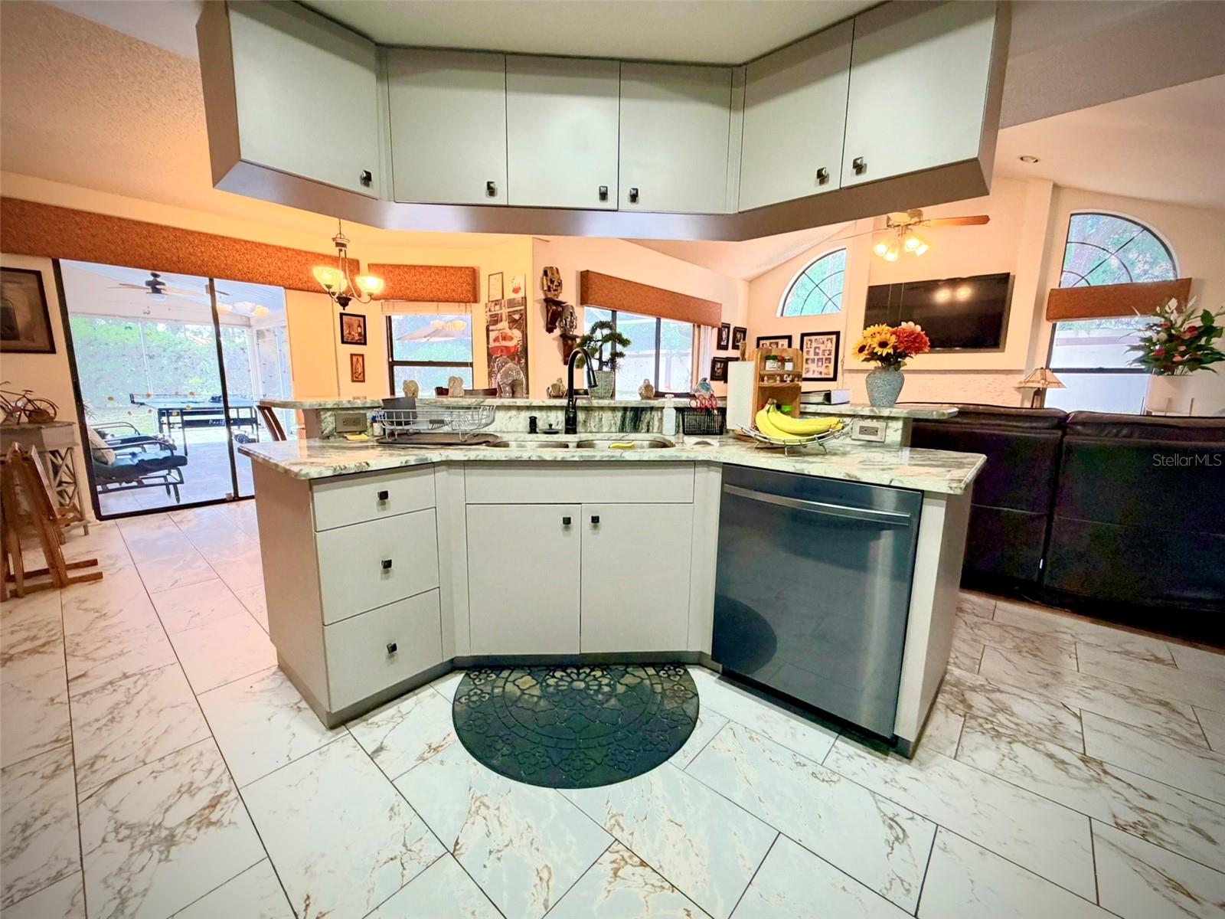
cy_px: 460
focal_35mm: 14
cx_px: 612
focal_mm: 2.22
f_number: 2.2
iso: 250
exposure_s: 1/60
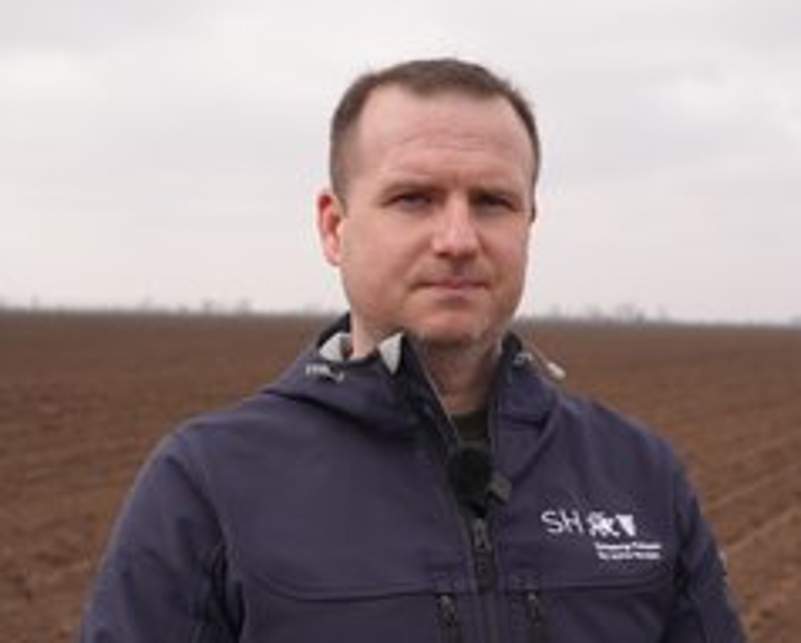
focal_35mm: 52
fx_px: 1234
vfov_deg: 29.1
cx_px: 485
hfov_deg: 35.8
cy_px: 375
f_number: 4.5
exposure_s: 1/400
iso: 80
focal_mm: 33
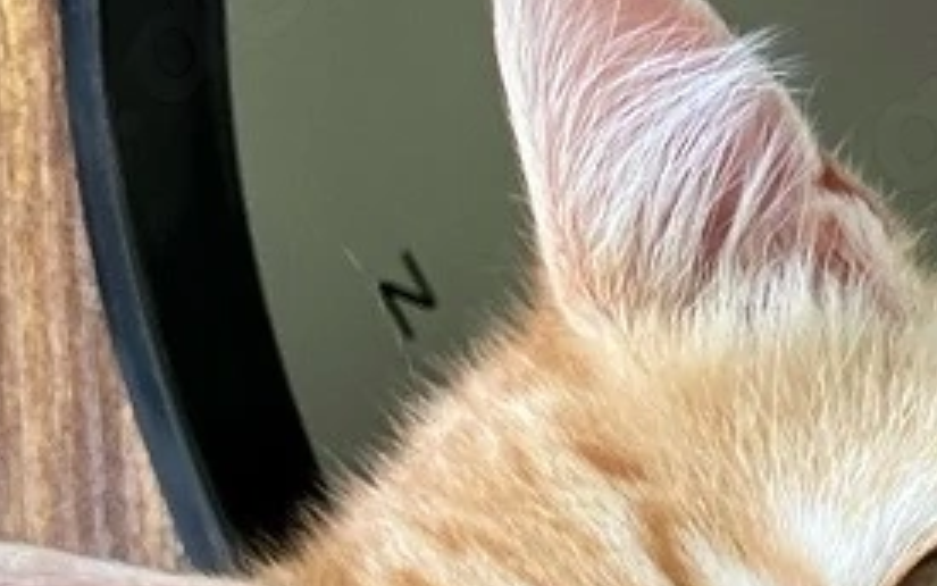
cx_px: 1090
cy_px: 1083
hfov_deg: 18.4
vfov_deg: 11.2
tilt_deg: -16.3
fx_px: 2758
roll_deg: -3.3
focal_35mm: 108
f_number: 1.8
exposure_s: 1/121
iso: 50
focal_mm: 3.99
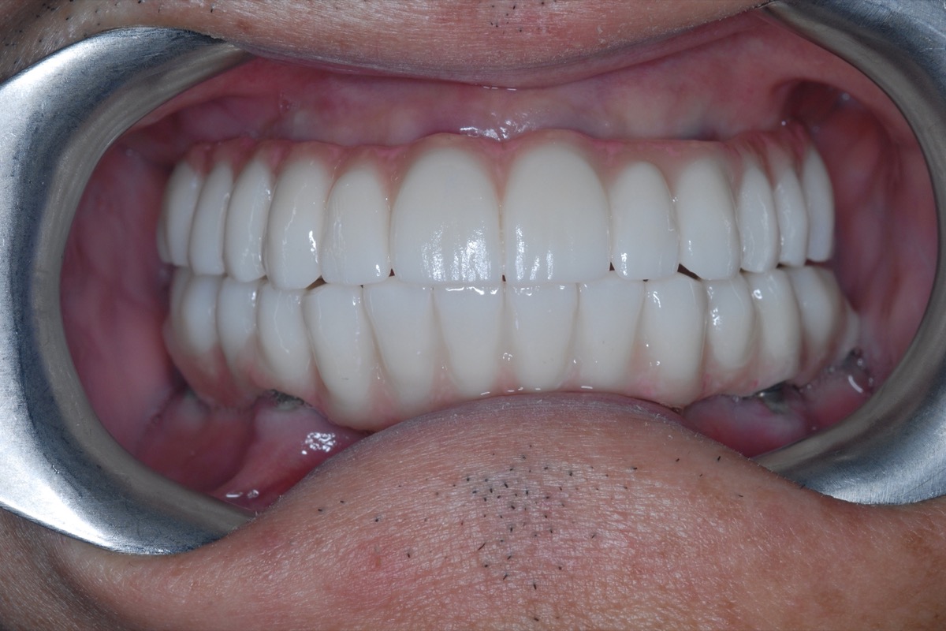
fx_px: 4138
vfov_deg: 8.7
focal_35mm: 158
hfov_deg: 13.0
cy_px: 316
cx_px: 473
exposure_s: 1/125
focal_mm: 105
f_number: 22
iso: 250
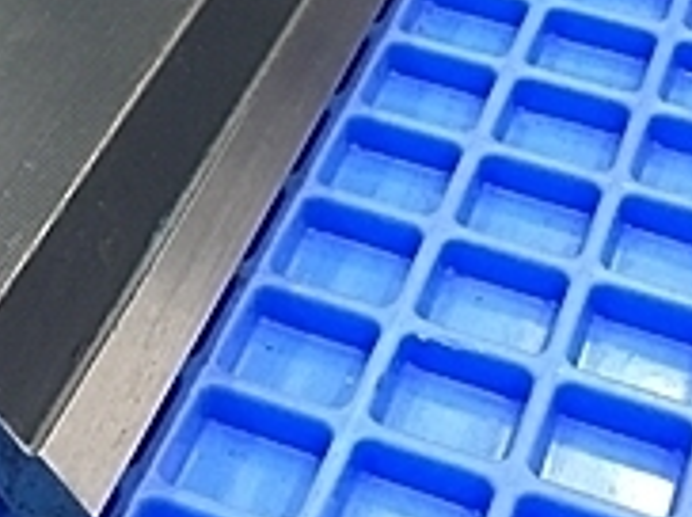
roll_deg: +0.3
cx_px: 19
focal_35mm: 102
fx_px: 2036
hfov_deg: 18.8
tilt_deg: -33.6
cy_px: -106
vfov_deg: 14.0
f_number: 2.2
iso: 200
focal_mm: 4.15
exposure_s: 1/30
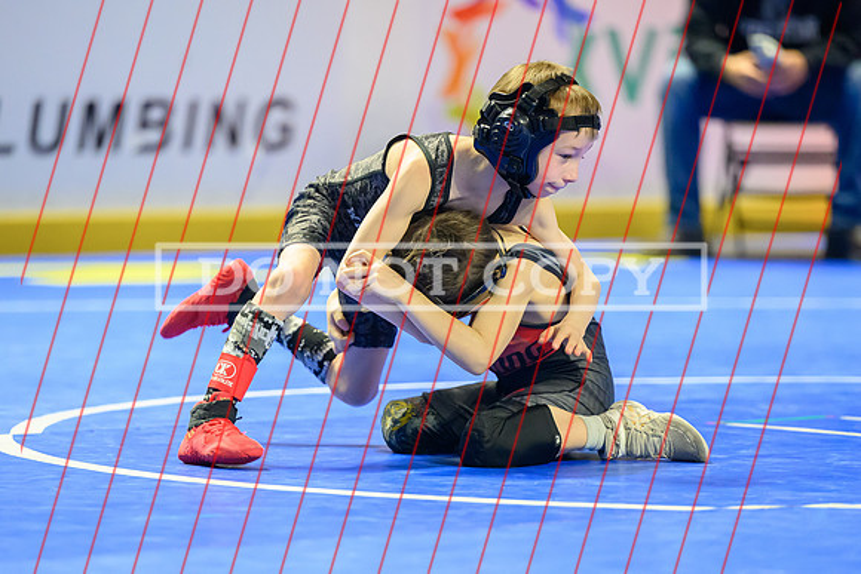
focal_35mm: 230
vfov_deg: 6.0
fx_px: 5501
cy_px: 357
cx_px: 450
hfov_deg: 9.0
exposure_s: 1/800
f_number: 2.8
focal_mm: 175
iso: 6400
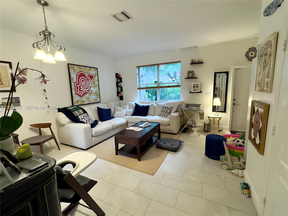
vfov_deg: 85.6
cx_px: 144
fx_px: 116
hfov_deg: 102.1
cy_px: 108
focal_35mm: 14
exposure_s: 1/60
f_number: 2.2
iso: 400
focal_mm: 2.22
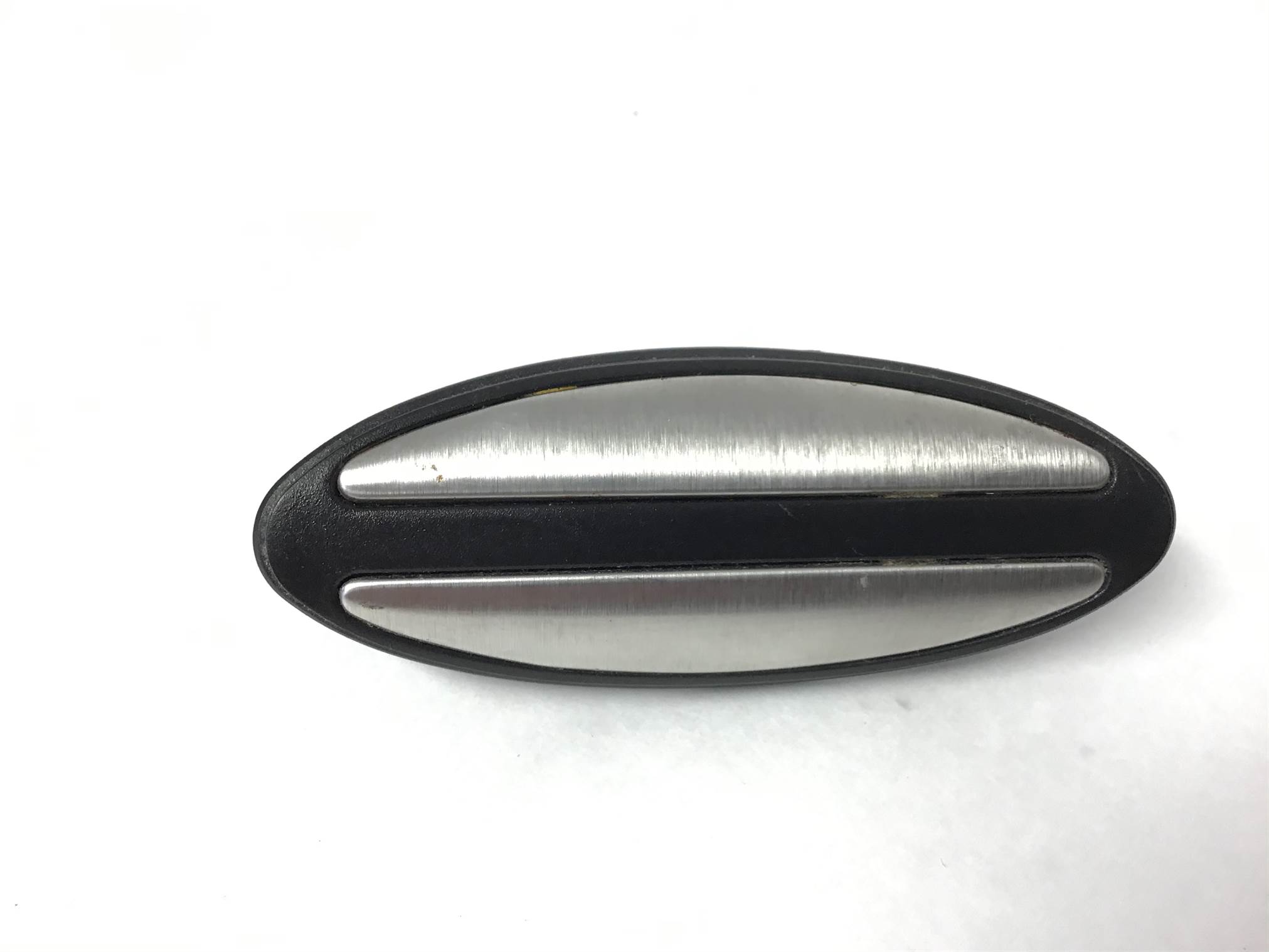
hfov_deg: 58.4
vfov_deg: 45.4
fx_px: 1136
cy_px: 476
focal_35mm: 31
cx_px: 634
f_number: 2.4
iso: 40
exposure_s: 1/33
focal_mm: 3.3
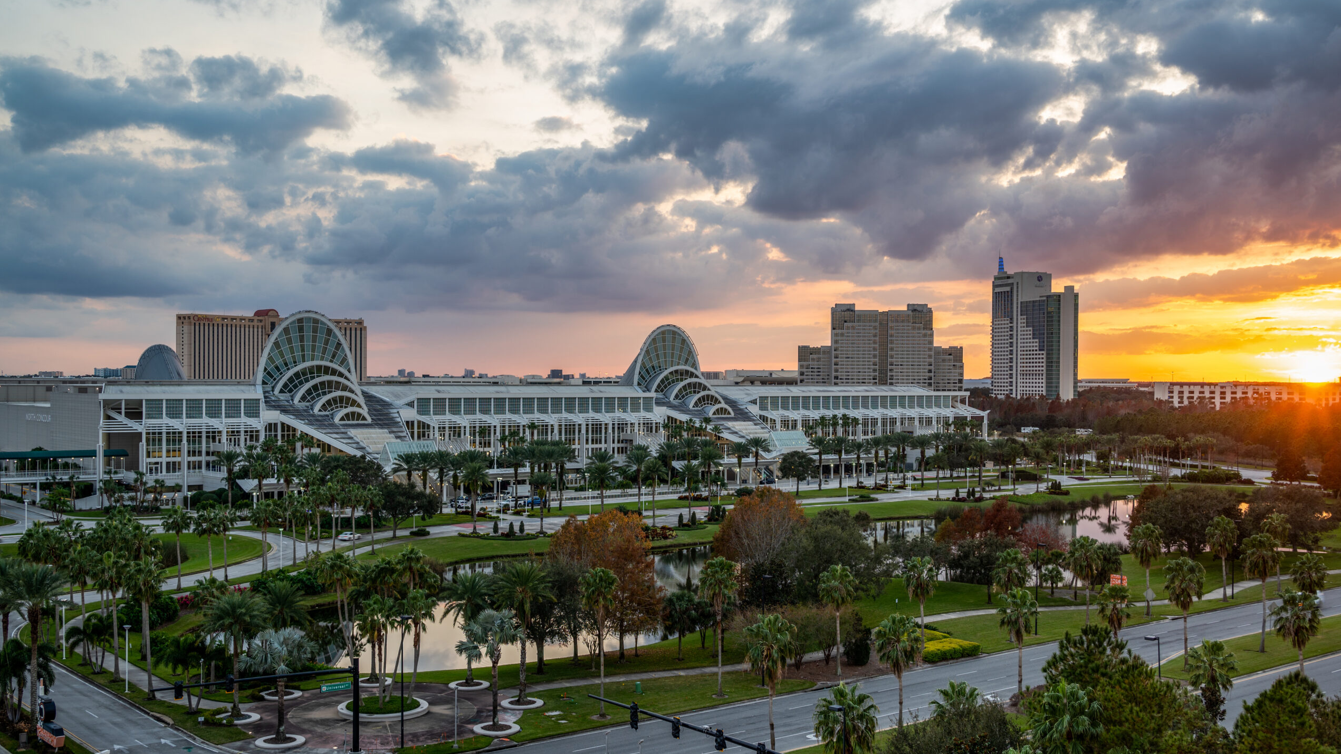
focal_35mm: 39
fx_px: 1387
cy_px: 400
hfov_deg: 51.6
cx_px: 675
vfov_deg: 30.4
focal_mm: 37
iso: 100
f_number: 8
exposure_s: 1/13
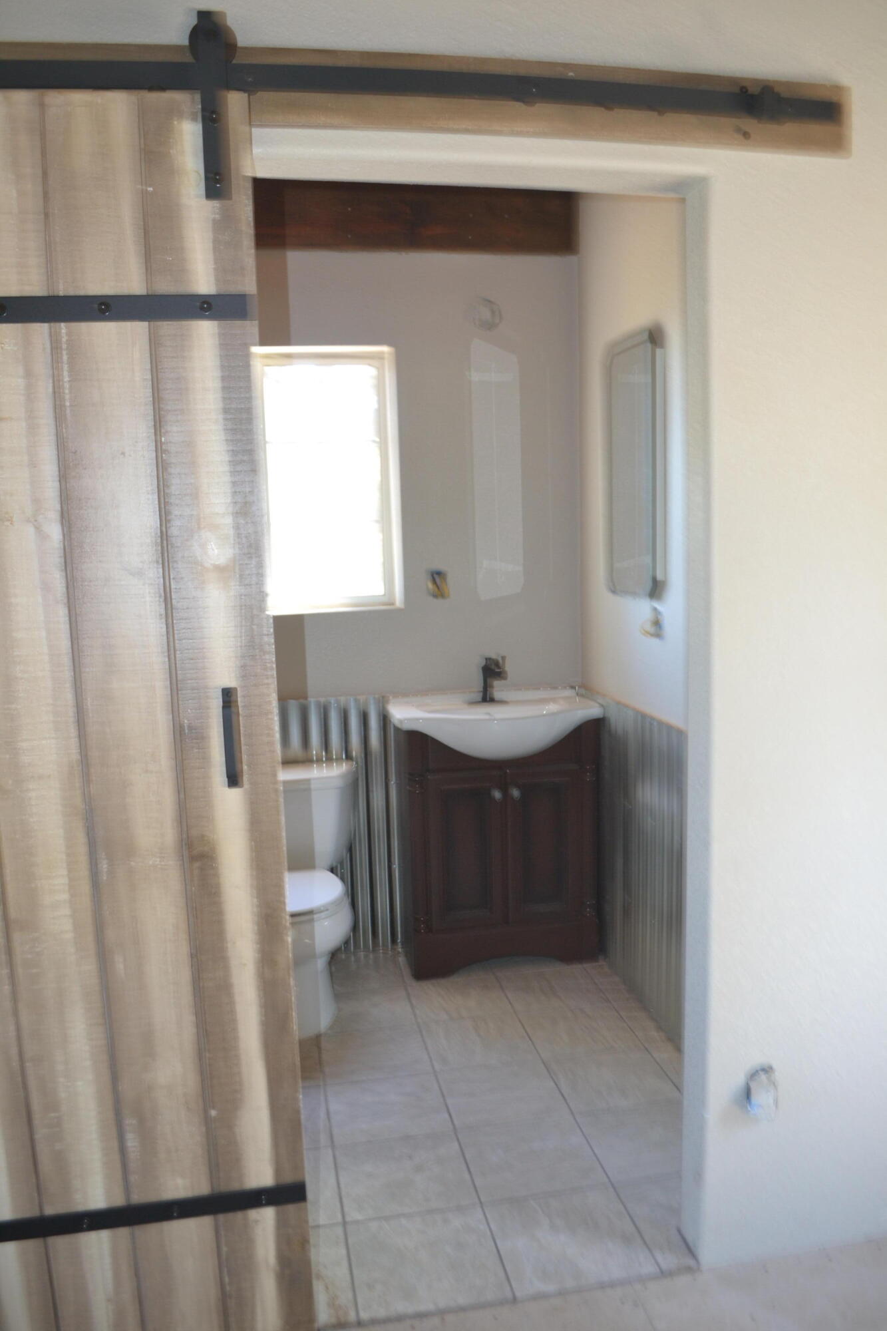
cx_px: 444
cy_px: 666
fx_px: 998
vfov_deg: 67.4
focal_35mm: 27
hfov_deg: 47.9
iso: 450
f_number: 3.5
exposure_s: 1/30
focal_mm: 18
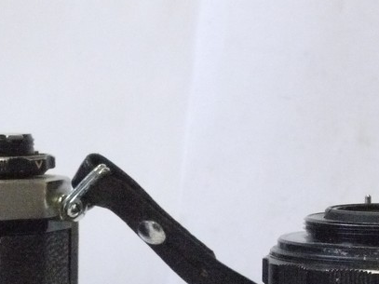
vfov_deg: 8.3
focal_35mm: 177
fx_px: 1937
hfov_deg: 11.1
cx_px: -2
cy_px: 337
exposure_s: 1/125
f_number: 9
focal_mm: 30
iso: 3200
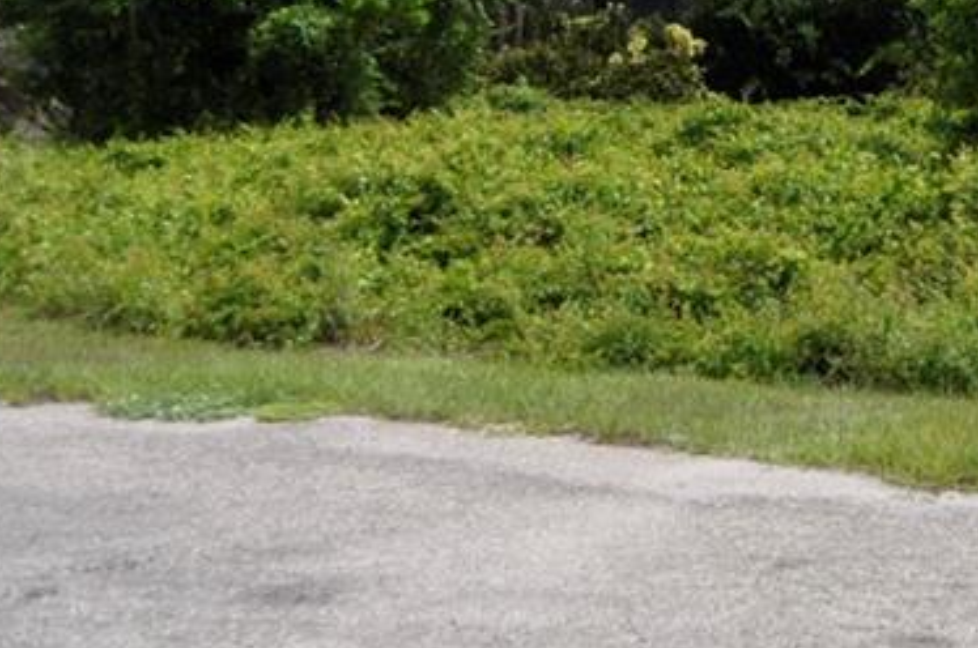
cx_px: 1090
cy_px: 77
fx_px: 2007
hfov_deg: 25.3
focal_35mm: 74
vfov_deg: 18.1
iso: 200
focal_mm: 18
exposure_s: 1/2500
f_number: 3.5
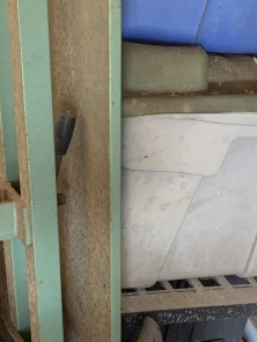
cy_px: 258
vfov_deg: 25.7
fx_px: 742
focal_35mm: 75
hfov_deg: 19.5
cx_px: 74
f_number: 1.8
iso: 400
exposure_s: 1/57
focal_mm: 4.25
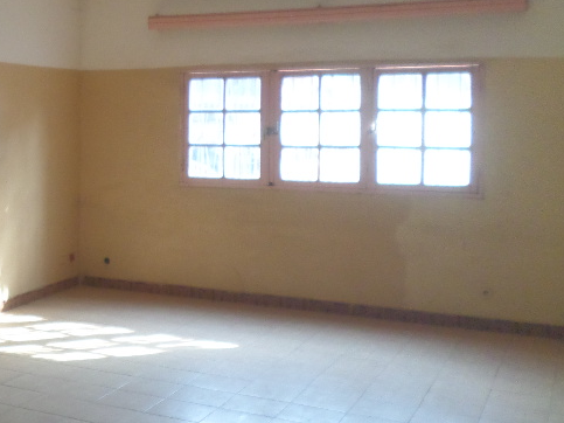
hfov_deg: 33.0
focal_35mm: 53
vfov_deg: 27.4
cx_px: -8
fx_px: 863
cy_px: 162
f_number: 2.5
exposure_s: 1/30
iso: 200
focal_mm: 4.5
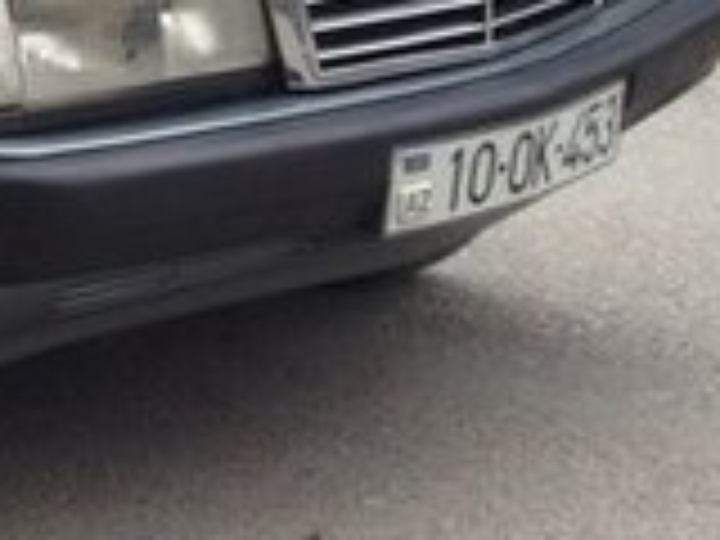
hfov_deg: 13.3
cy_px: 142
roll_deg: +0.2
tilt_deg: -11.2
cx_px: -490
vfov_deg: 10.9
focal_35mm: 136
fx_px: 2829
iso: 50
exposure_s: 1/60
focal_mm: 4.12
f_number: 2.4
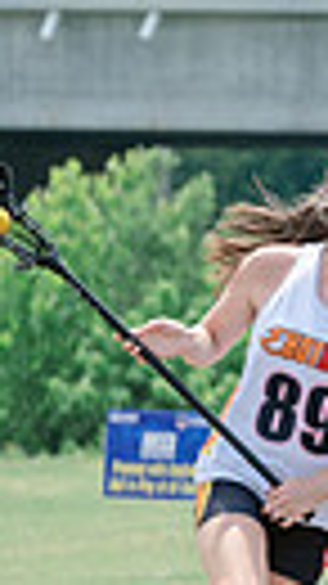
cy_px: 435
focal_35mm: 770
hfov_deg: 1.6
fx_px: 11921
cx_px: 1474
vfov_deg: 2.8
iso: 400
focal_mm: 135
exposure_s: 1/1600
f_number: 5
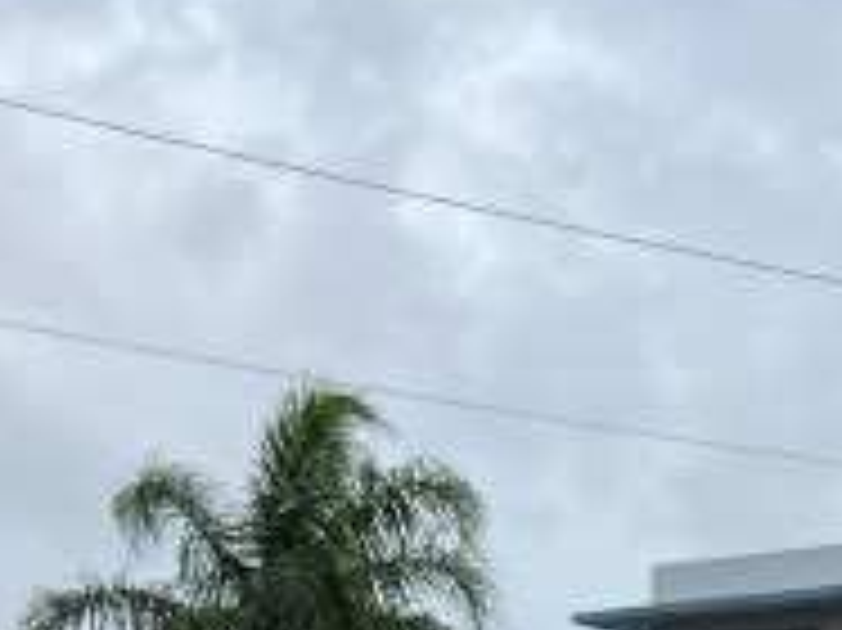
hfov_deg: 16.4
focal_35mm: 120
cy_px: 1071
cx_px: 459
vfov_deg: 11.6
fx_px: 2917
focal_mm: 3.99
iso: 32
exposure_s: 1/2857
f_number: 1.8
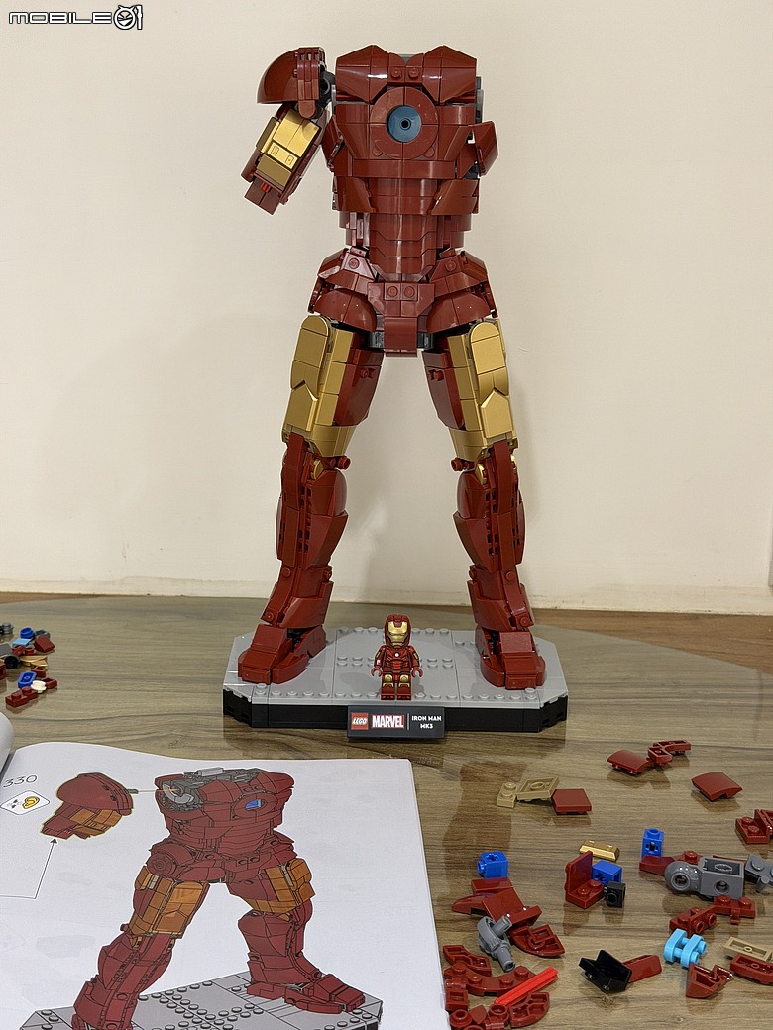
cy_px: 515
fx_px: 1429
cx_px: 386
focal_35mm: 48
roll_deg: -1.0
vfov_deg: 39.7
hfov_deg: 30.3
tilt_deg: -16.8
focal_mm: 6.76
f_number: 1.78
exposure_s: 1/60
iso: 250
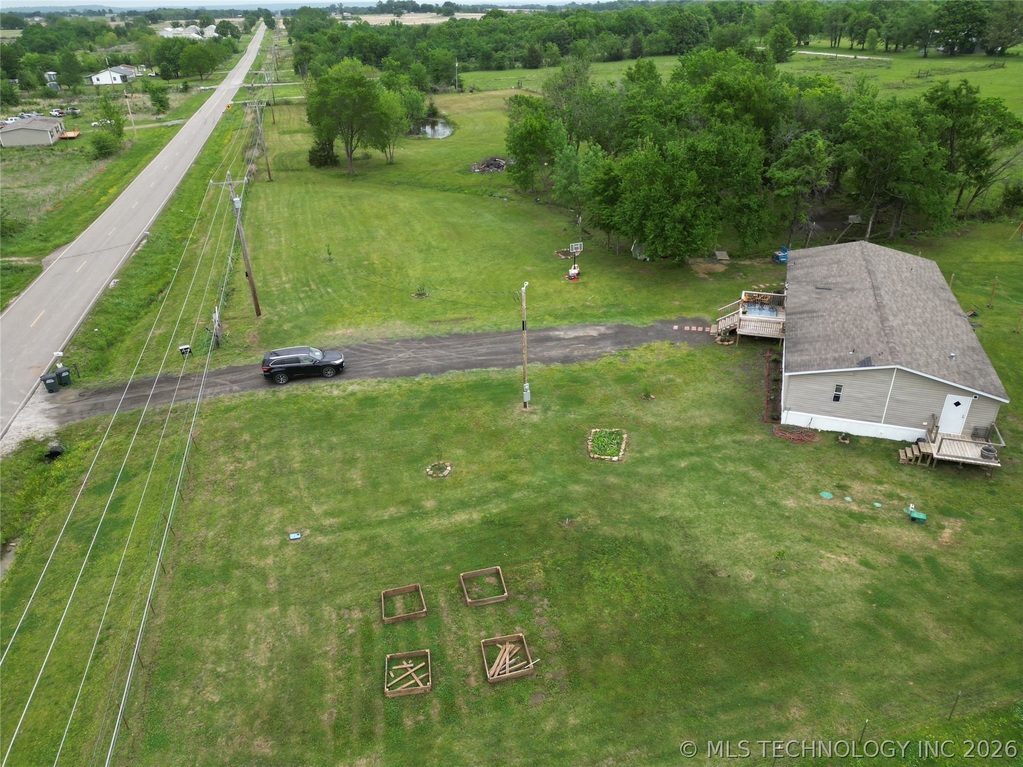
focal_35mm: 24
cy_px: 384
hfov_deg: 71.6
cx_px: 512
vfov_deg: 56.8
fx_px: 709
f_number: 1.7
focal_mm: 6.72
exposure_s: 1/800
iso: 100
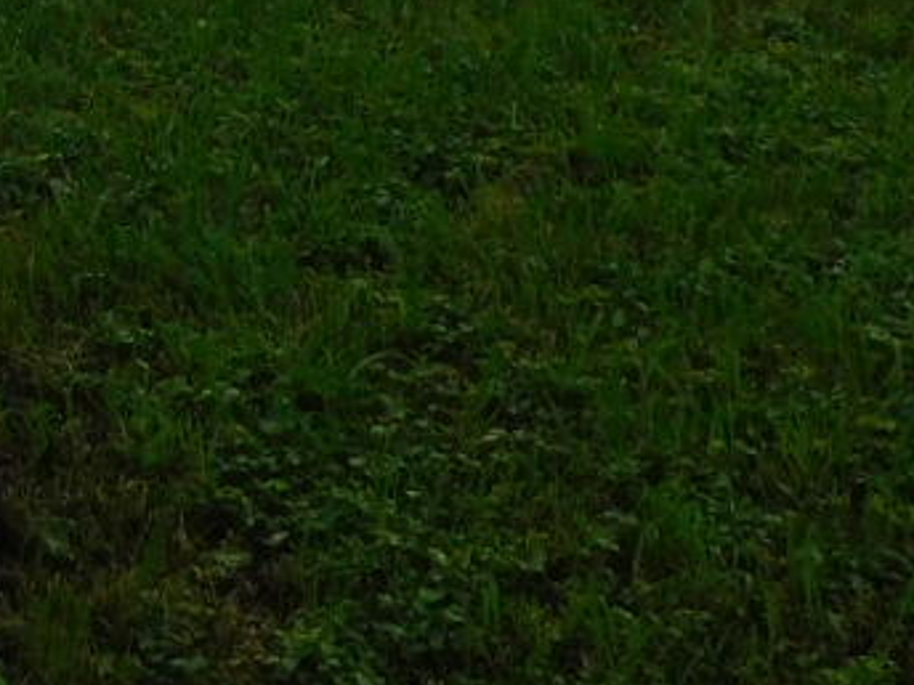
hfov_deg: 17.5
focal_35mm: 107
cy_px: -629
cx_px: -189
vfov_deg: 12.4
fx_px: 2825
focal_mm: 4
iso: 125
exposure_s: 1/320
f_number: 3
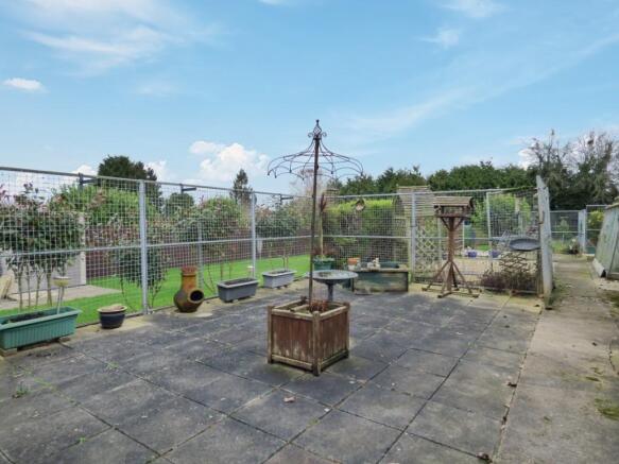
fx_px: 358
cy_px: 232
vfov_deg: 66.0
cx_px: 310
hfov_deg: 81.8
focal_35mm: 20
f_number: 2.8
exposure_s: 1/250
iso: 200
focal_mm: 3.58
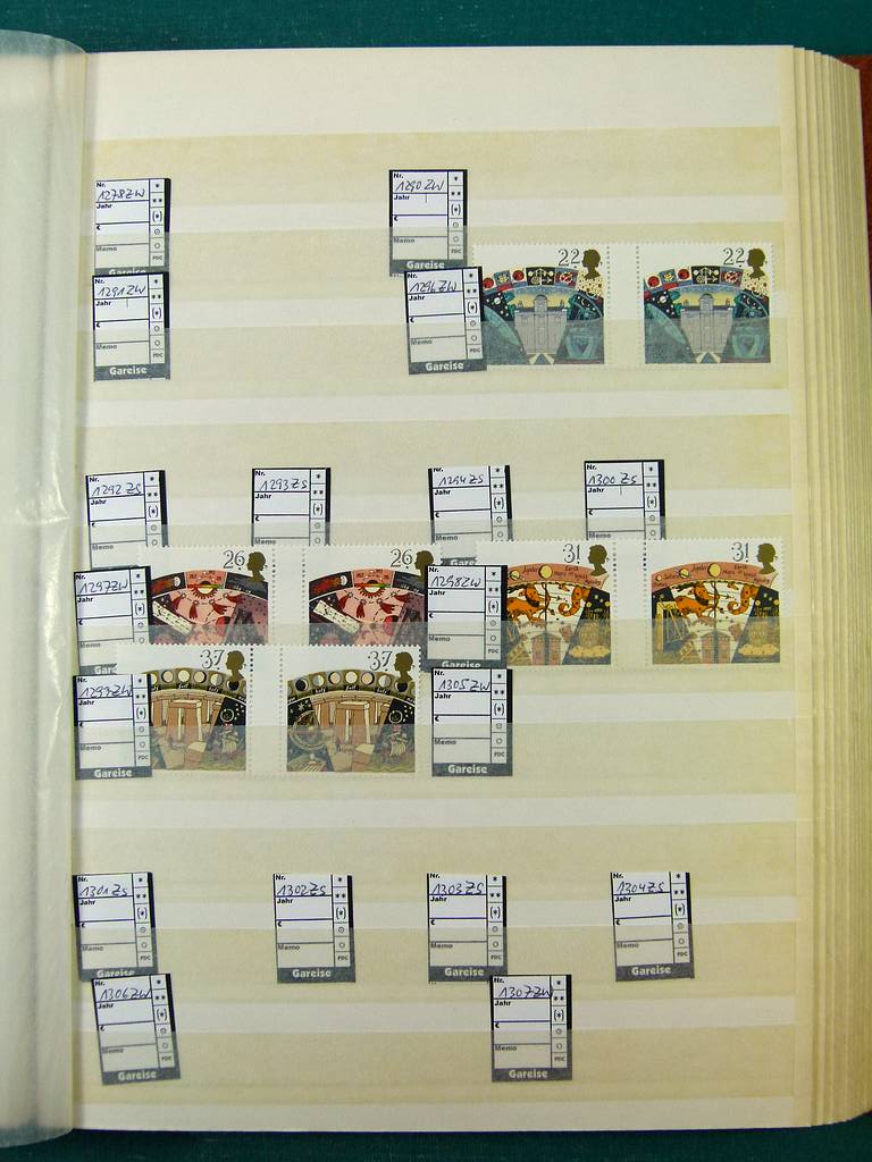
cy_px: 581
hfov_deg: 40.7
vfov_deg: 52.6
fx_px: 1176
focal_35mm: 35
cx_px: 436
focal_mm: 6.3
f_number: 4
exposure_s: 1/160
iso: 100
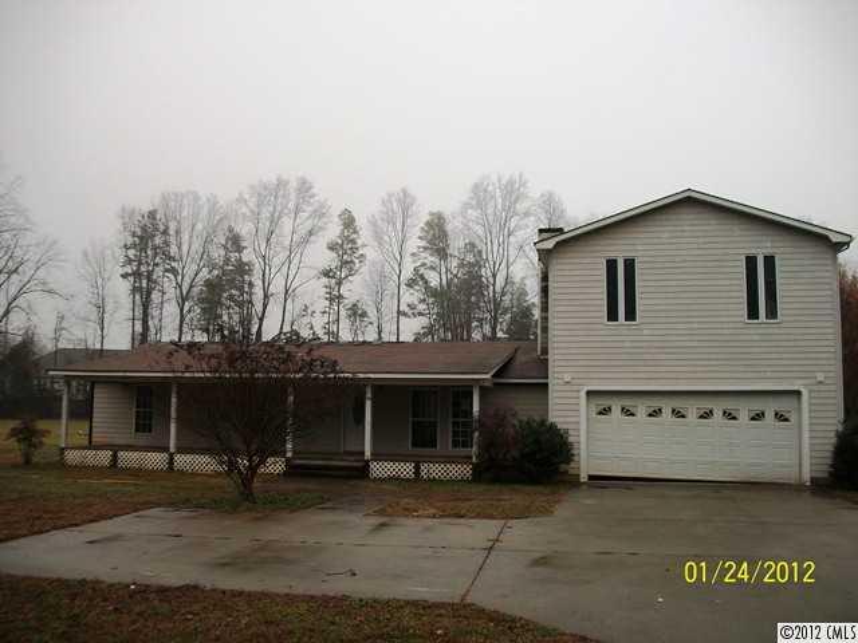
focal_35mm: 32
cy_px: 322
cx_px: 429
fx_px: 793
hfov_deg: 56.8
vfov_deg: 44.2
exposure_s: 1/80
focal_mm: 5.7
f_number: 2.9
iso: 80
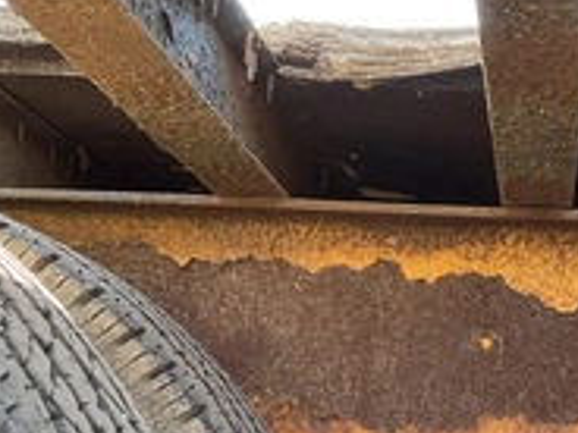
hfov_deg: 29.5
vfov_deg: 22.4
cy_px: 436
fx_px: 1052
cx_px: 518
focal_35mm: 63
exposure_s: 1/122
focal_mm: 3
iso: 64
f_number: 1.8
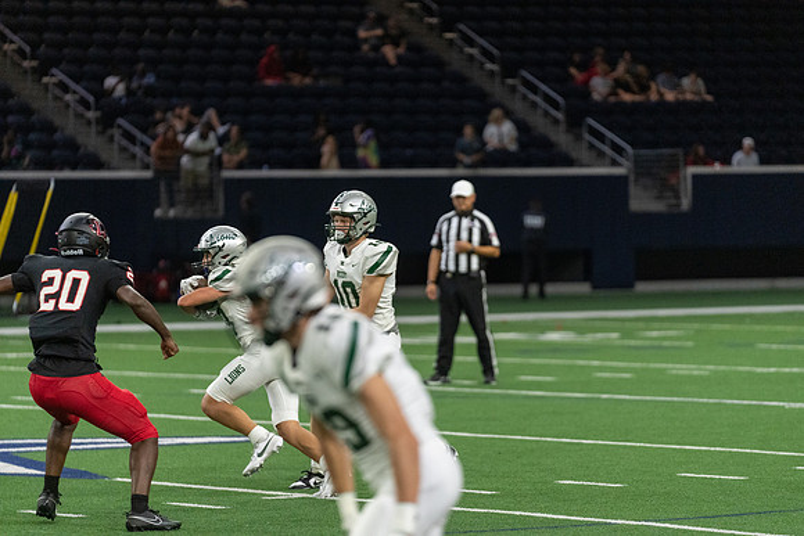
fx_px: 4468
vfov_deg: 6.9
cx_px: 402
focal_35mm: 200
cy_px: 268
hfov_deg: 10.3
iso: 4000
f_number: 2.8
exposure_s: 1/1250
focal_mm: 200
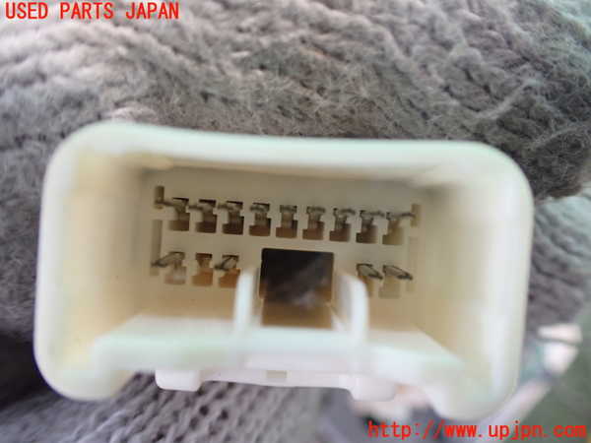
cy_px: 222
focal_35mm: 30
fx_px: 512
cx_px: 296
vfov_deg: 46.8
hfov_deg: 60.0
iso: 800
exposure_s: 1/30
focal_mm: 5.4
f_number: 2.3
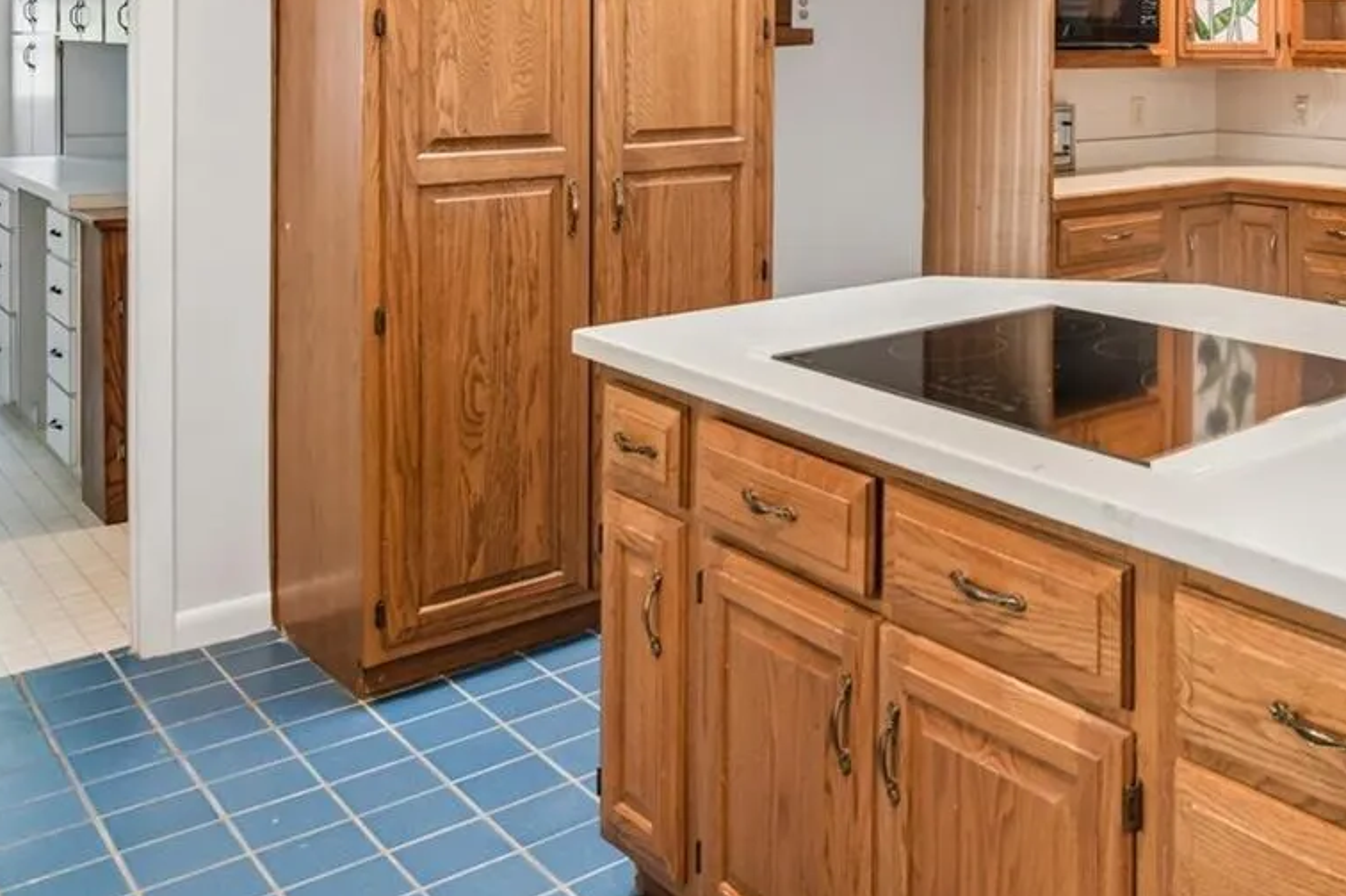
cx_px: 1264
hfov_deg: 46.7
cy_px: 73
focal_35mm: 36
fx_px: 1345
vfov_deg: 34.6
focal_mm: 17
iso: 400
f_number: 8
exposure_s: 1/10
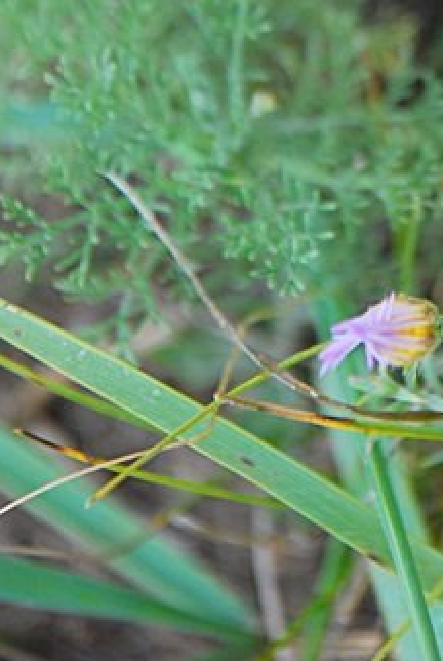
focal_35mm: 503
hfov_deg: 2.7
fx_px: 9249
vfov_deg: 4.1
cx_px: 498
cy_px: -148
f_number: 6.3
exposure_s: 1/320
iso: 400
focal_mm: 135
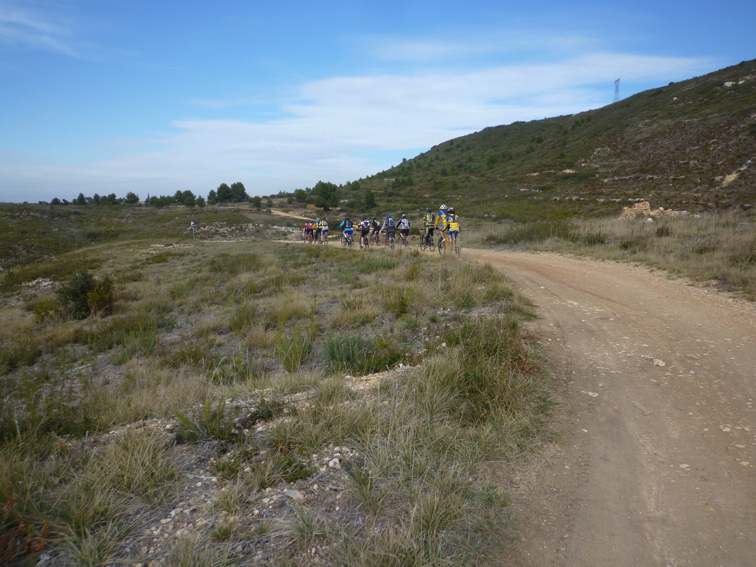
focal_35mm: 27
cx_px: 387
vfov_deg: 51.4
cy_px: 286
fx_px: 590
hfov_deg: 65.3
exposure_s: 1/640
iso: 80
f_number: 3.5
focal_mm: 4.4
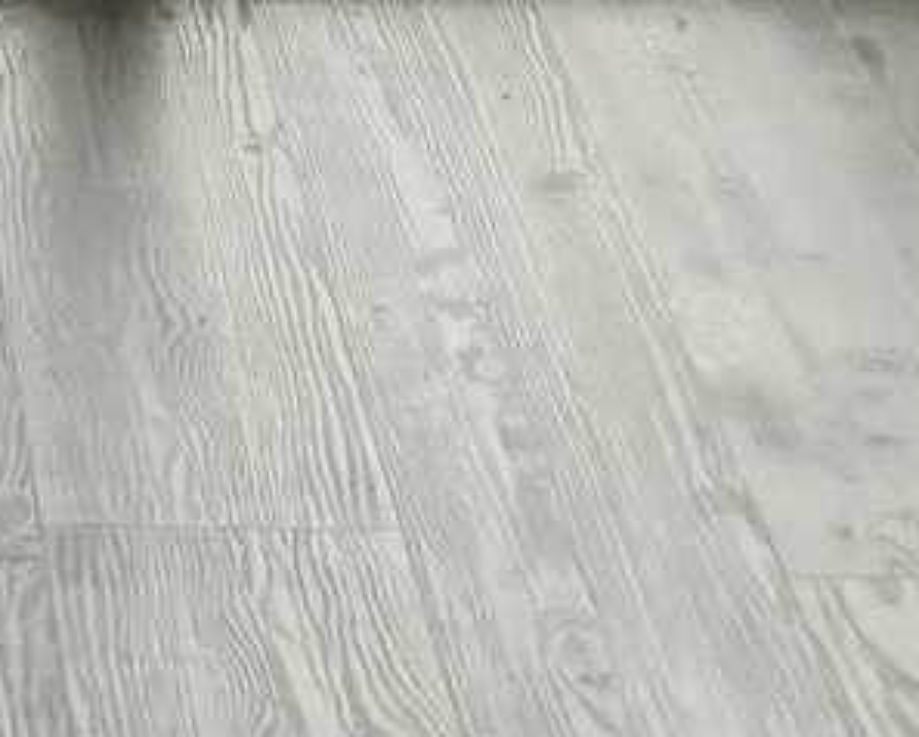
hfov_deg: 9.6
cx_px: -467
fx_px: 5307
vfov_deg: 7.3
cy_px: -1214
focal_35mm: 195
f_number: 1.8
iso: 32
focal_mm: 3
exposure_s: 1/122
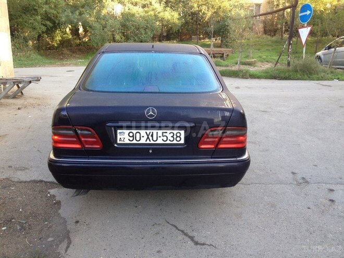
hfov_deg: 52.6
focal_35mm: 35
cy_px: 129
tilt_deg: -16.7
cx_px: 172
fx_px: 348
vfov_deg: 40.7
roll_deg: -1.9
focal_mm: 4.28
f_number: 2.4
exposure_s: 1/120
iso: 64
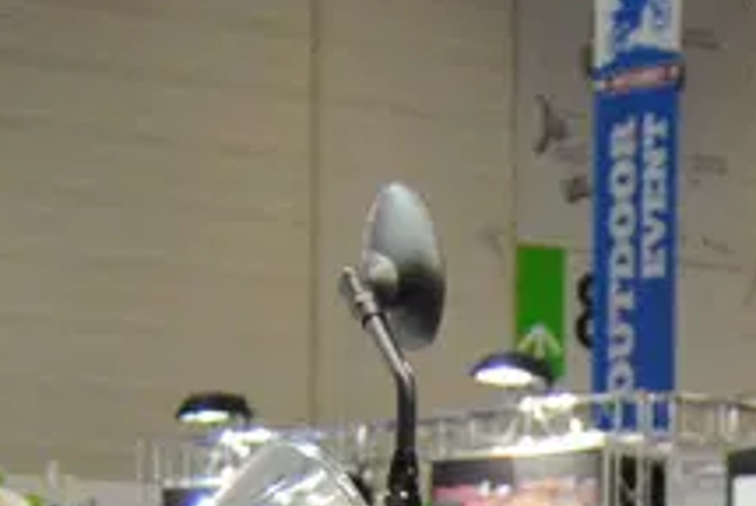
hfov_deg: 9.3
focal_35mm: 217
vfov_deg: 6.0
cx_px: 993
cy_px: 1323
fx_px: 4563
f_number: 4
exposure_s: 1/100
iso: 800
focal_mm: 26
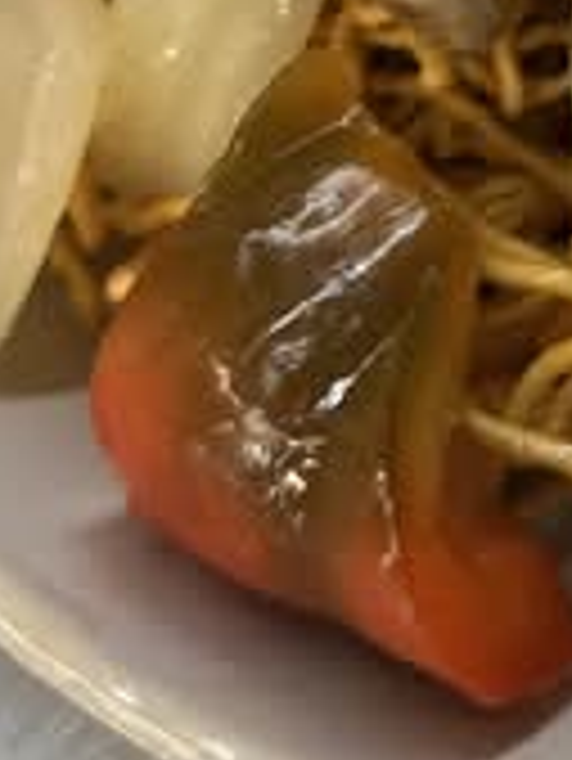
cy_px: -281
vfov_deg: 17.5
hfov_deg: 13.2
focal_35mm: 104
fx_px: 2288
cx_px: 932
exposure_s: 1/50
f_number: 1.78
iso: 200
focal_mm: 6.86
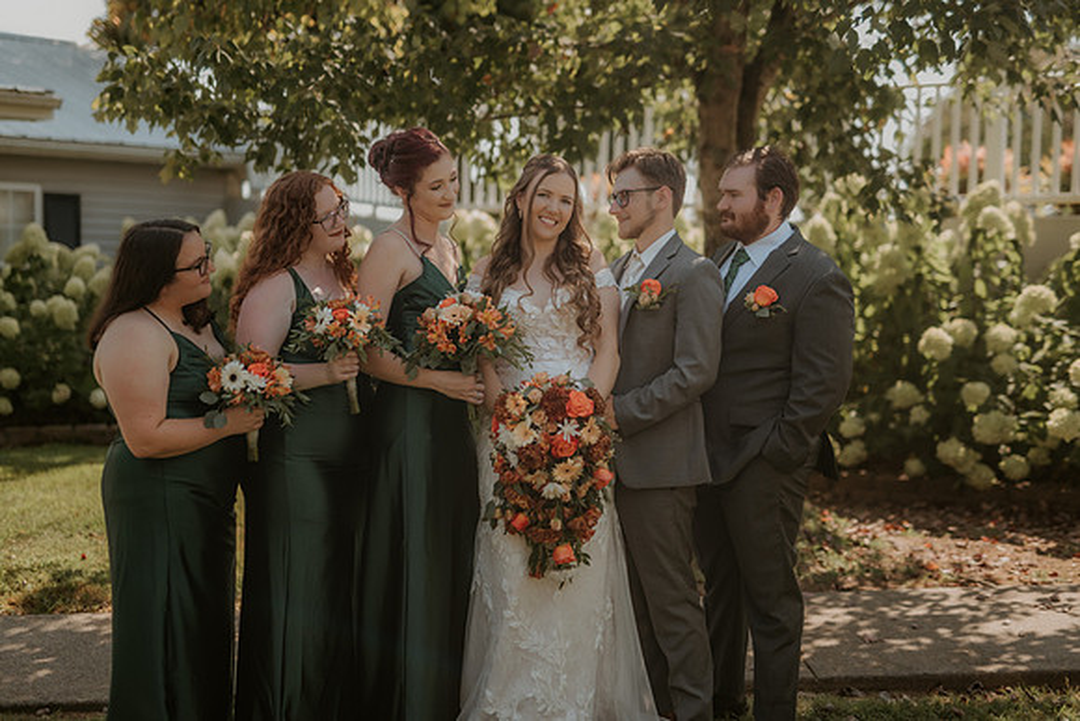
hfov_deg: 38.9
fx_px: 1531
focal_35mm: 51
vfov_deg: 26.5
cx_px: 540
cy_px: 360
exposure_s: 1/6400
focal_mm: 50
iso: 640
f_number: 1.8
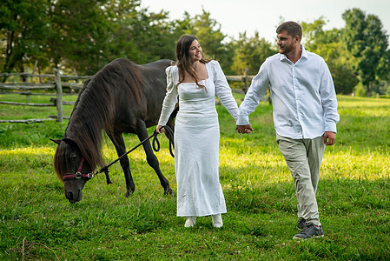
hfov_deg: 21.0
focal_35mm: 97
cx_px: 198
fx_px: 1051
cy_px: 124
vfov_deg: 14.1
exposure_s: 1/2500
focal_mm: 68
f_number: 2.8
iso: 400
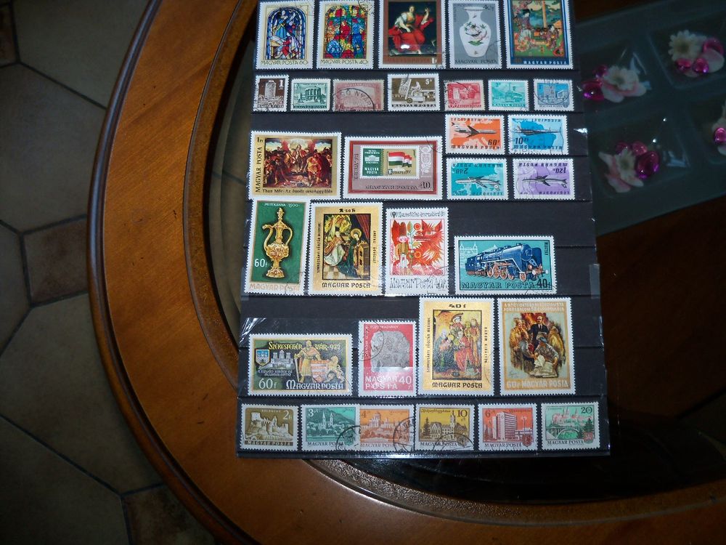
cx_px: 363
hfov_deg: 52.6
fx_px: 734
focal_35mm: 35
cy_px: 272
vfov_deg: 40.7
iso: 100
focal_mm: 6.2
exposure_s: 1/30
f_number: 3.5
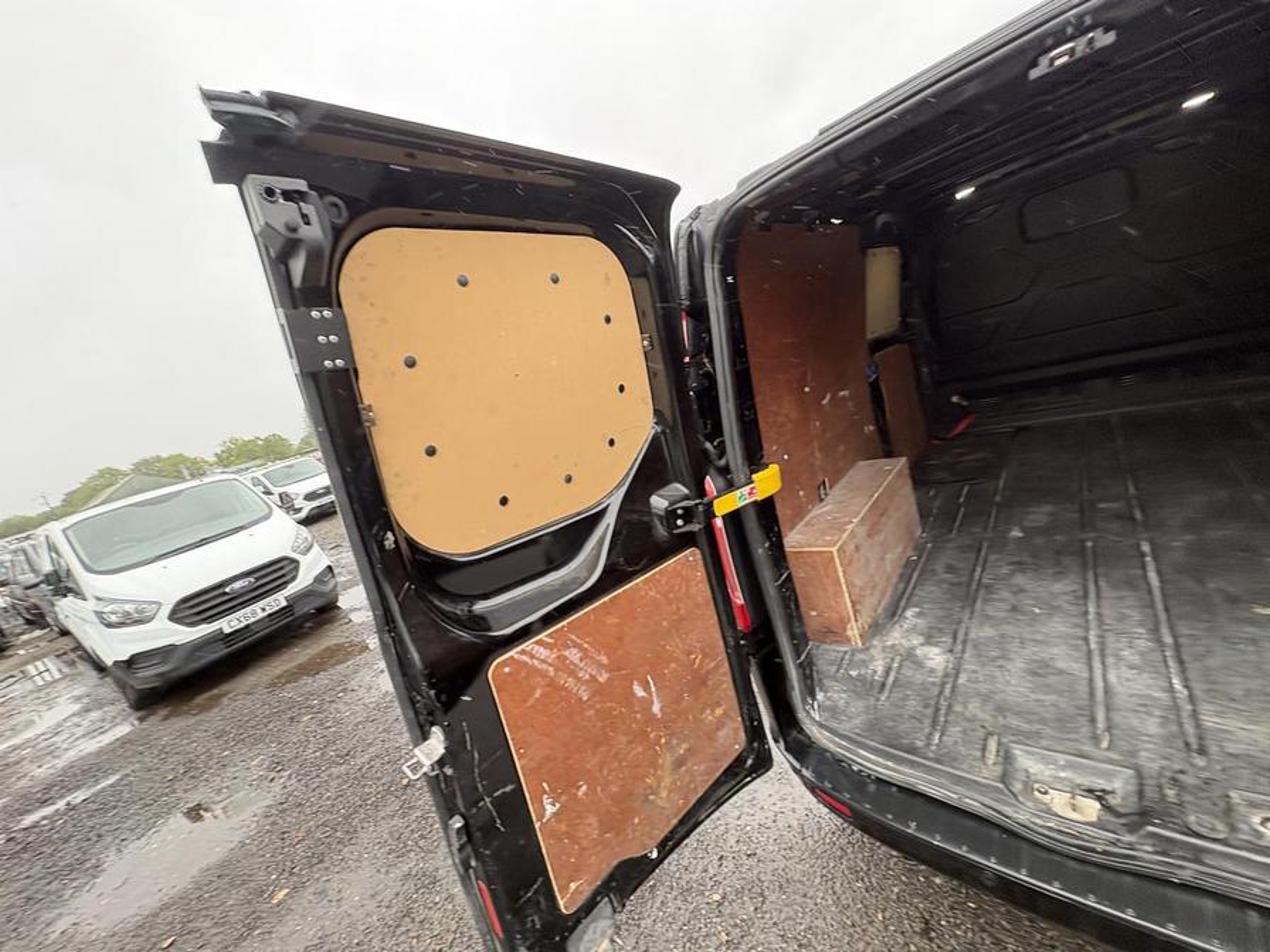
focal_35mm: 14
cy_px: 476
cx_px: 635
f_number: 2.2
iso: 80
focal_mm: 2.22
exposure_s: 1/99
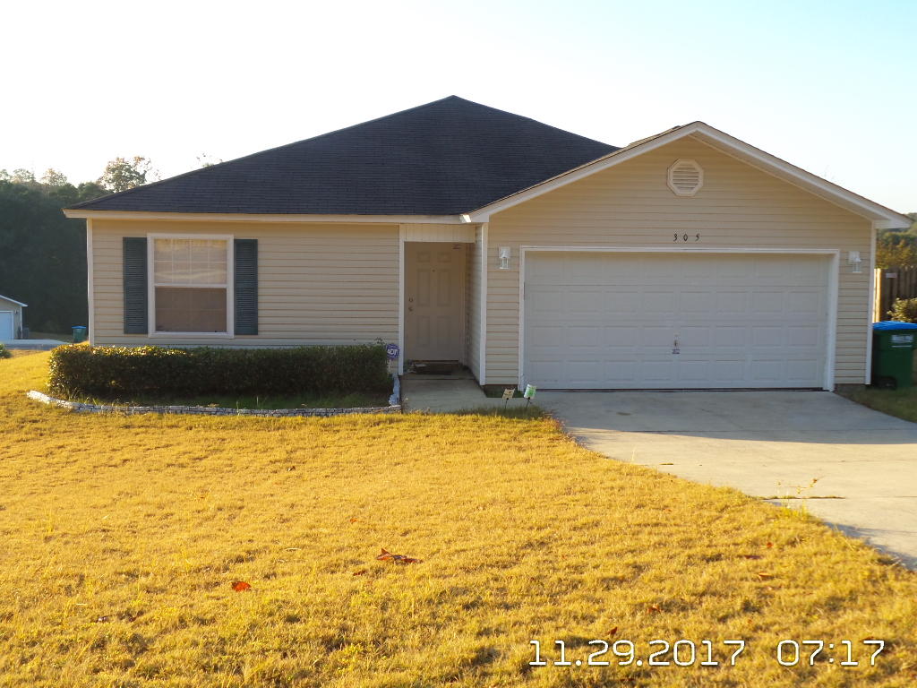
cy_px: 344
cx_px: 458
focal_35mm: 42
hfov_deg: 44.8
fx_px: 1113
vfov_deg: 34.3
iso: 100
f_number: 4
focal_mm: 7.5
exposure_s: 1/200
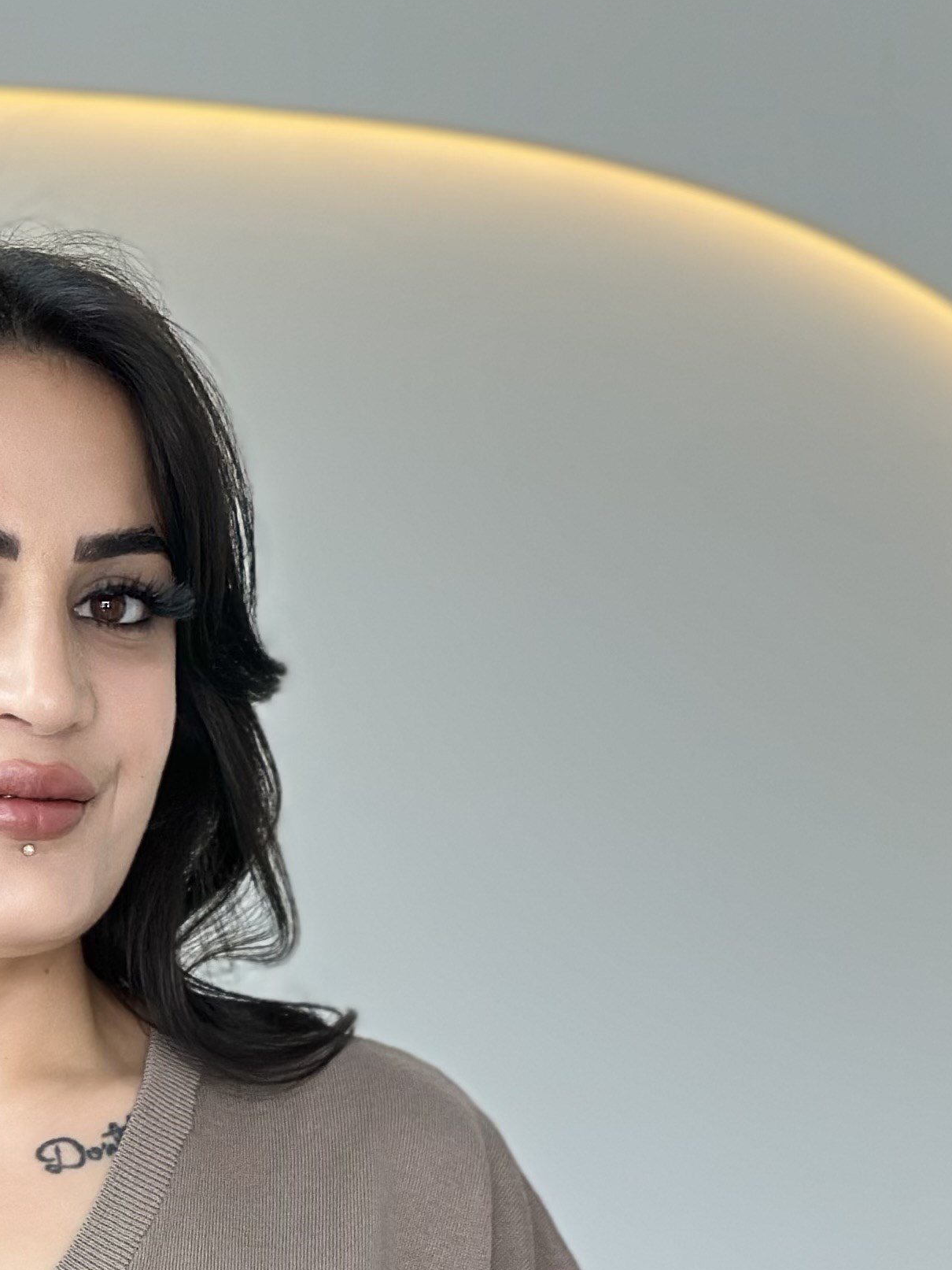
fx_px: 4400
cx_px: 76
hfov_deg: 12.3
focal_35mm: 120
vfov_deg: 15.8
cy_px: 1500
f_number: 1.78
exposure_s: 1/100
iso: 80
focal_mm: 6.86
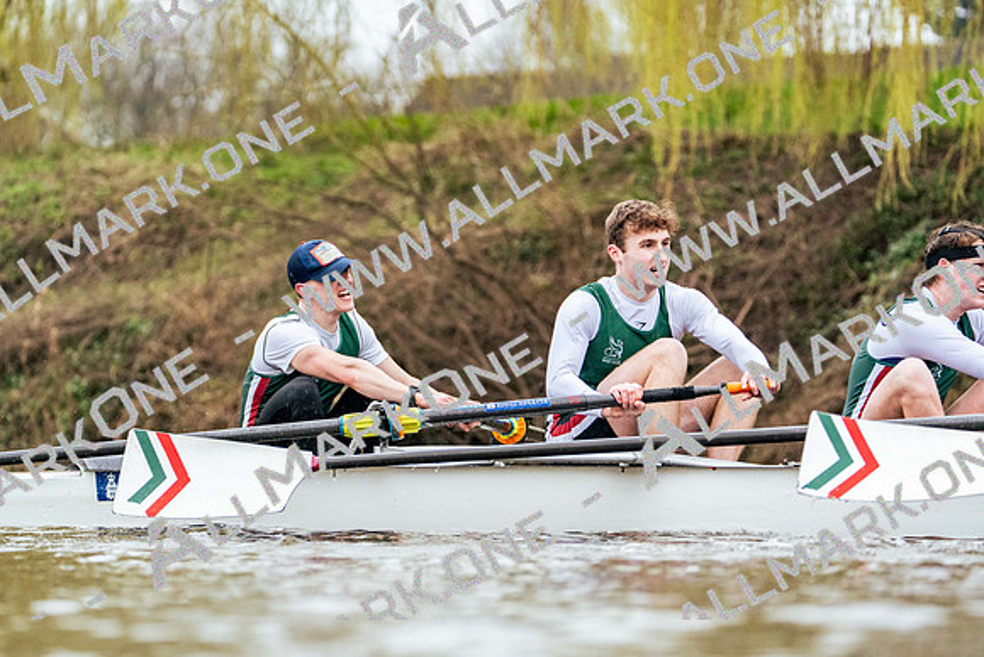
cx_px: 492
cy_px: 328
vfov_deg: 5.0
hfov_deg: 7.4
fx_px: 7573
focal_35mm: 277
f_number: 6.3
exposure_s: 1/2000
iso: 5000
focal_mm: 277
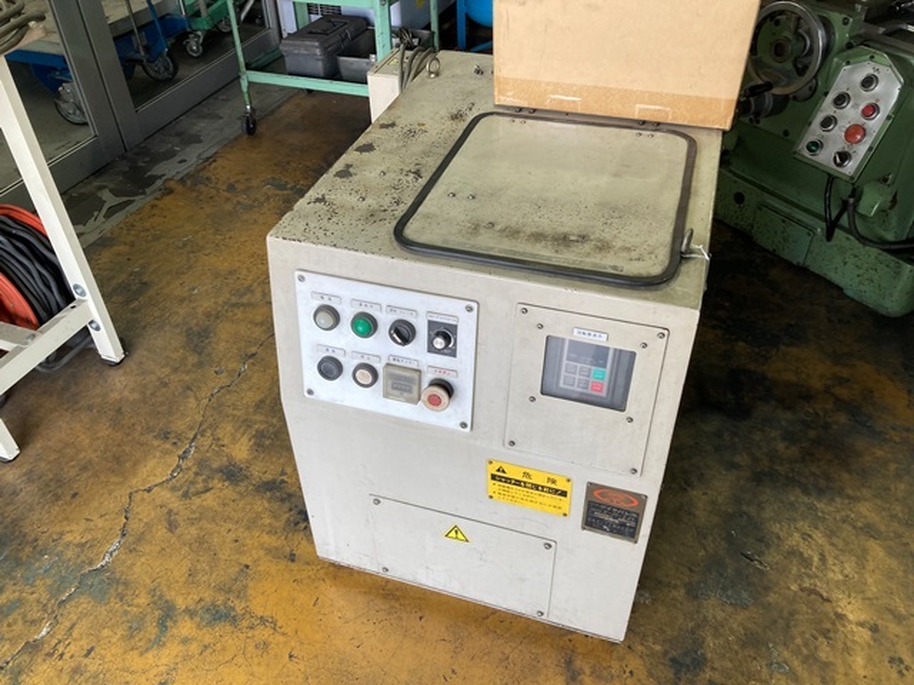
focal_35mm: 28
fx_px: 739
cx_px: 457
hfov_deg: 63.4
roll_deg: +1.4
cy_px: 342
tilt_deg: -39.5
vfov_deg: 49.7
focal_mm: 3.99
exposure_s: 1/120
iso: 40
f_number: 1.8
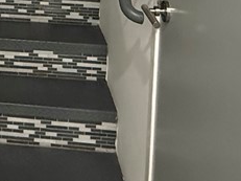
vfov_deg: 19.6
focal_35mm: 62
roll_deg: -2.1
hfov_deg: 29.1
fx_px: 431
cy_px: -113
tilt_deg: -2.8
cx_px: -2
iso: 800
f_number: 2.2
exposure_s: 1/60
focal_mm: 2.22
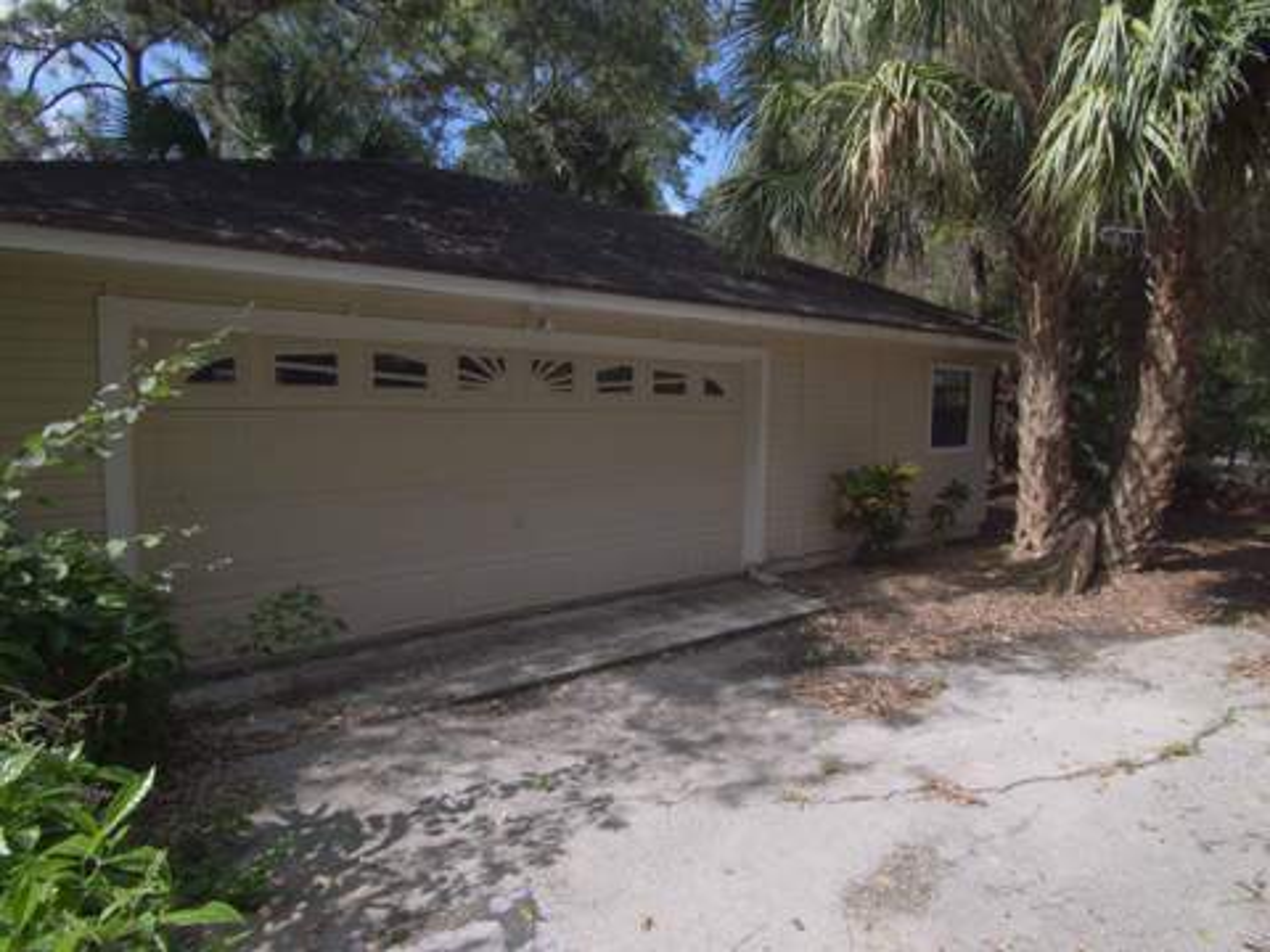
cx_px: 635
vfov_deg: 71.6
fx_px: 660
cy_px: 476
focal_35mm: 18
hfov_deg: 87.8
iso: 2000
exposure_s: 1/1300
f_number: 7.1
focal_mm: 9
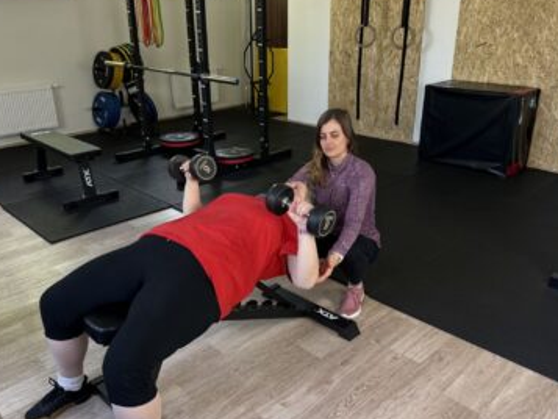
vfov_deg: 45.4
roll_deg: +2.1
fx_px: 500
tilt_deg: -23.7
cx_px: 263
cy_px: 222
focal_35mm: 31
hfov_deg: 58.3
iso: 160
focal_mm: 6.86
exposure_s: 1/50
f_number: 1.78
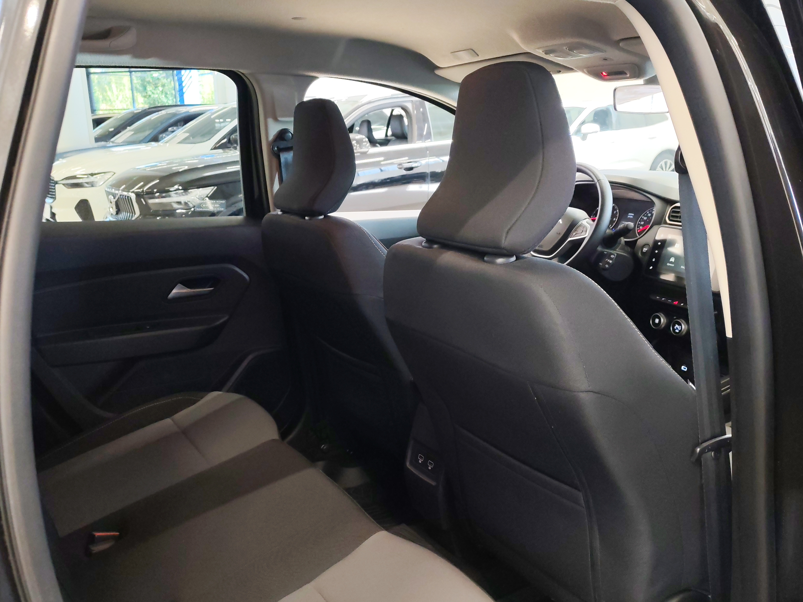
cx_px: 402
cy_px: 301
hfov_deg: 56.8
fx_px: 742
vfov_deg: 44.2
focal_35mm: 32
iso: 1000
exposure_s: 1/100
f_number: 1.9
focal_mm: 6.12
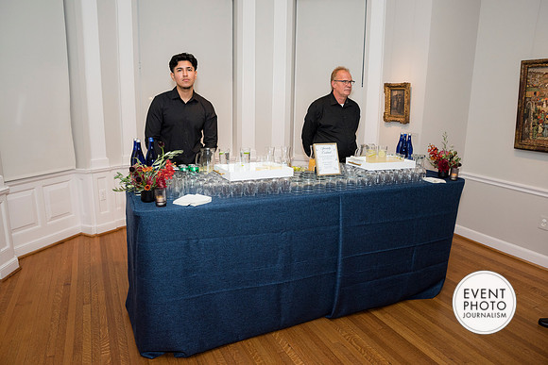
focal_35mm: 25
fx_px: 377
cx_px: 277
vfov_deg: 51.8
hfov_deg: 72.0
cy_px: 185
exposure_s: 1/125
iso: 800
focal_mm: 24
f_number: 5
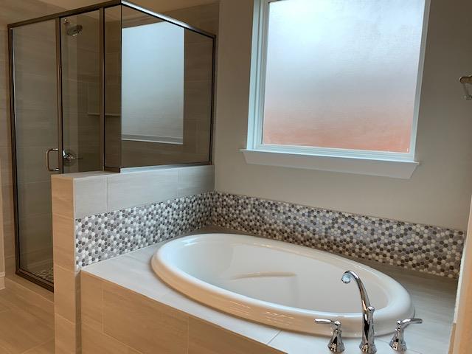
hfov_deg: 67.3
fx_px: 355
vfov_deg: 53.1
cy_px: 177
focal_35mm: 26
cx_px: 236
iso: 50
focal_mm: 4.25
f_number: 1.8
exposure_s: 1/120
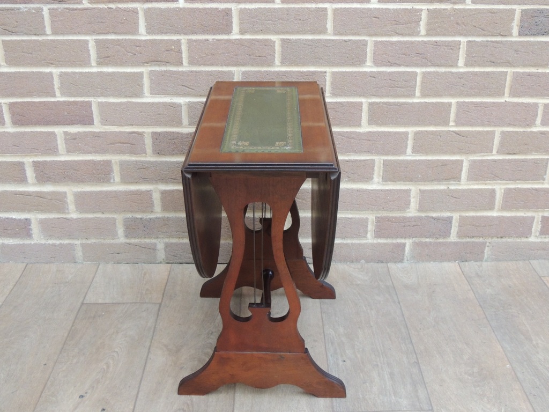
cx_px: 274
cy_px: 206
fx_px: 634
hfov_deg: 46.8
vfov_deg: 36.0
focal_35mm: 40
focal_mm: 7.1
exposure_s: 1/80
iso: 800
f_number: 3.3
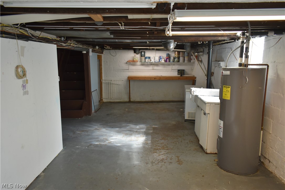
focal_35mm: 27
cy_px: 95
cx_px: 142
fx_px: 214
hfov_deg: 67.4
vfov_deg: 47.9
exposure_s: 1/60
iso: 800
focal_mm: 18
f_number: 4.5
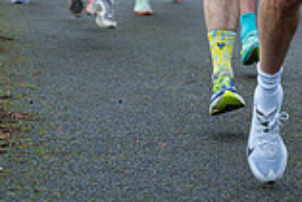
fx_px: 2175
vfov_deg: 5.3
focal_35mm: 259
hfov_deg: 7.9
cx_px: 329
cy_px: -143
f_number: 2.8
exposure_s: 1/1250
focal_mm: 70
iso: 280
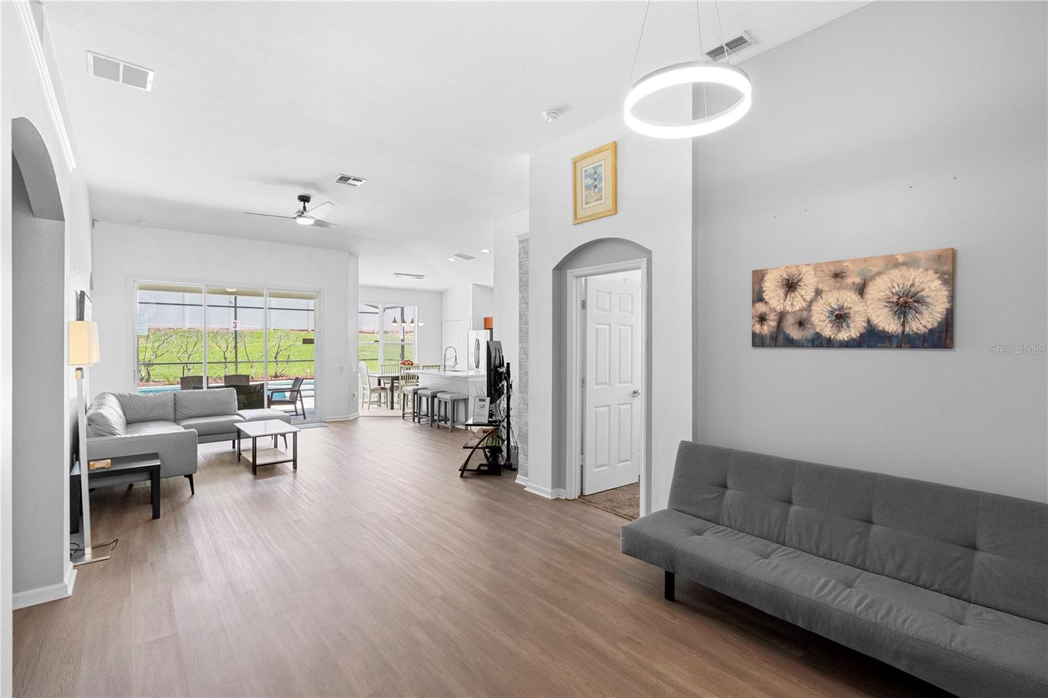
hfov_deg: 96.7
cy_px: 349
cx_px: 524
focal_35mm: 16
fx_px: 466
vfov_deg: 73.7
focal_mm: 16
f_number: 8
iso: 800
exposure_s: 1/30
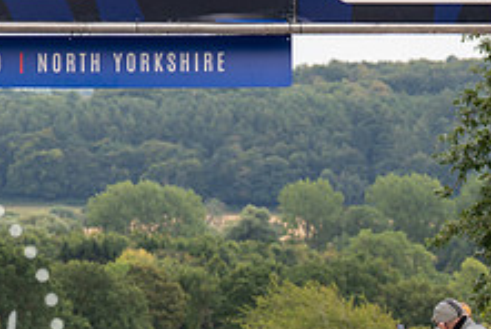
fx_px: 4056
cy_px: 289
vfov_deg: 4.6
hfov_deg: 6.9
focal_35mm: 297
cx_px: 173
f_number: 3.5
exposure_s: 1/1000
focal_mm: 91
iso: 250
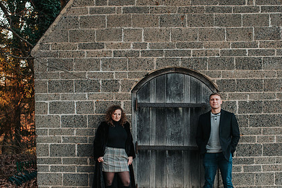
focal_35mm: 57
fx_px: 446
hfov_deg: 34.8
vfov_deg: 23.6
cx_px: 184
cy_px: 136
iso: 800
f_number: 2.8
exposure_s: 1/500
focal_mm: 35
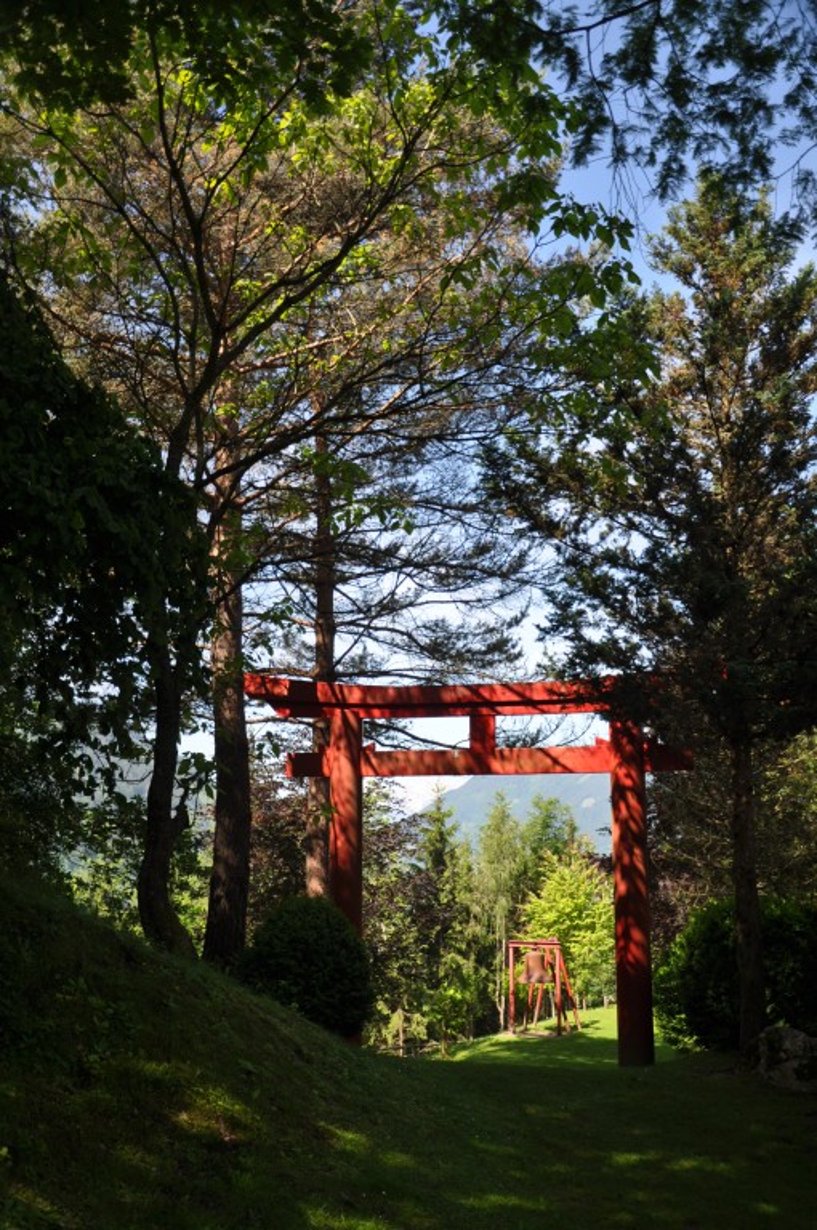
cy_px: 615
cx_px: 408
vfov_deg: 53.2
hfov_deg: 36.8
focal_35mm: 36
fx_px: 1229
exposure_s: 1/500
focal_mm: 24
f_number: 3.8
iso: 200
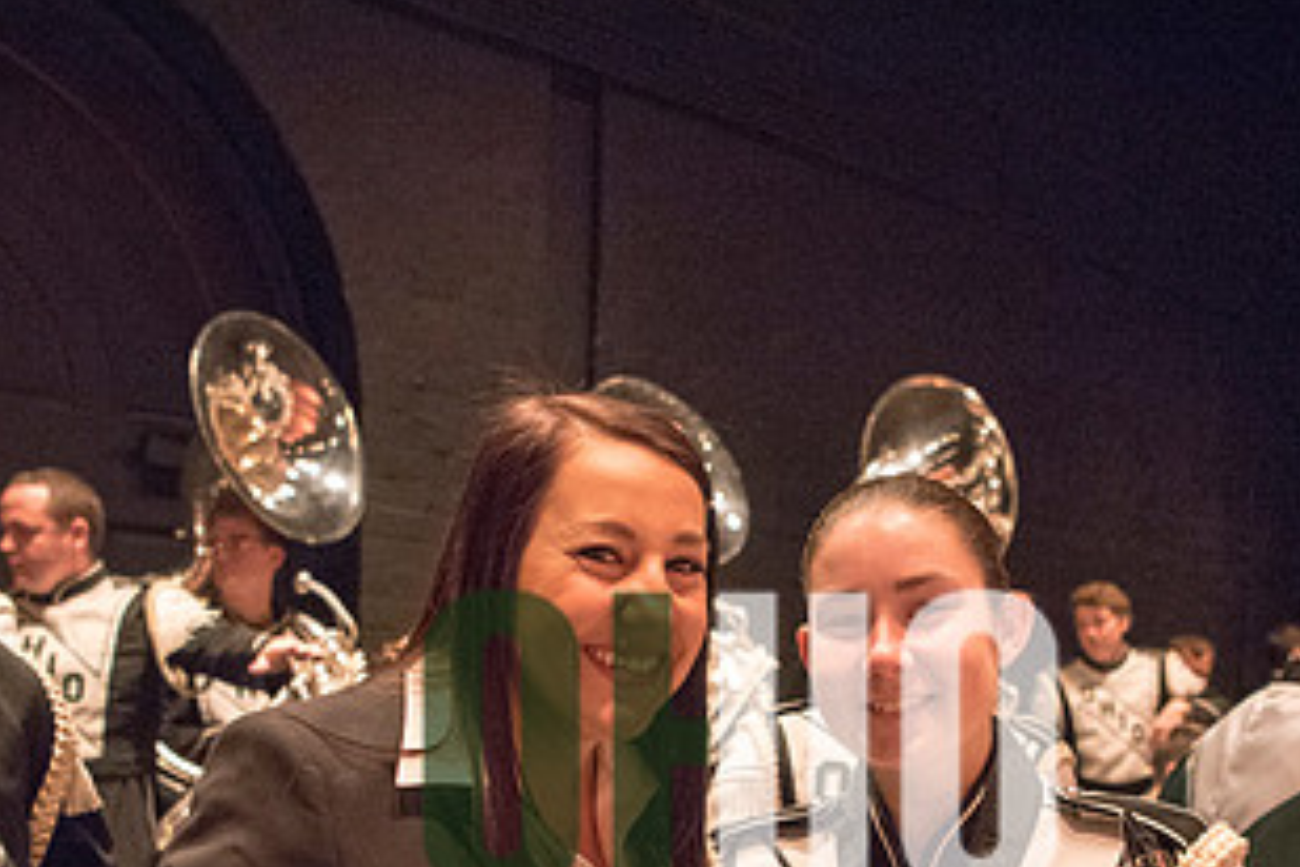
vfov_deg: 28.6
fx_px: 1625
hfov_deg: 43.5
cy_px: 789
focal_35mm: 45
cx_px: 740
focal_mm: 24
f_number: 3.5
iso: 4000
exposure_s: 1/60
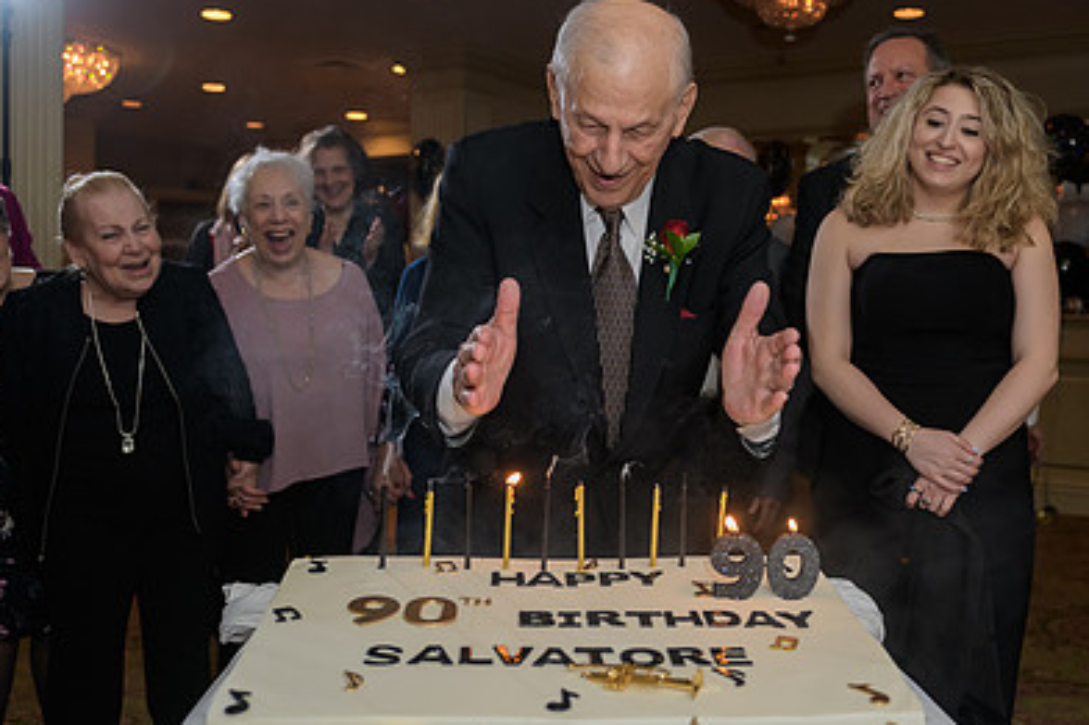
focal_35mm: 40
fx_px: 1209
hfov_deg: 48.4
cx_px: 608
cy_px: 362
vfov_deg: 33.4
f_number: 3.2
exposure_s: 1/125
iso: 800
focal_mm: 27
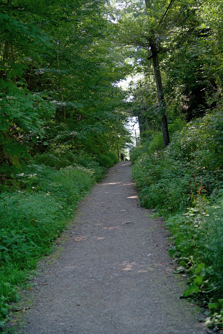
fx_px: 548
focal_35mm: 59
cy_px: 167
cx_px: 112
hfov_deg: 23.0
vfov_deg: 33.9
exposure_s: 1/125
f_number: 4
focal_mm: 59
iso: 200
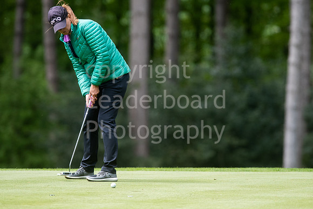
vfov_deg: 3.1
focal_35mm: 450
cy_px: 104
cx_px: 156
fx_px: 3913
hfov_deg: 4.6
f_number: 4.5
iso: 800
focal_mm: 300
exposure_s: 1/2500
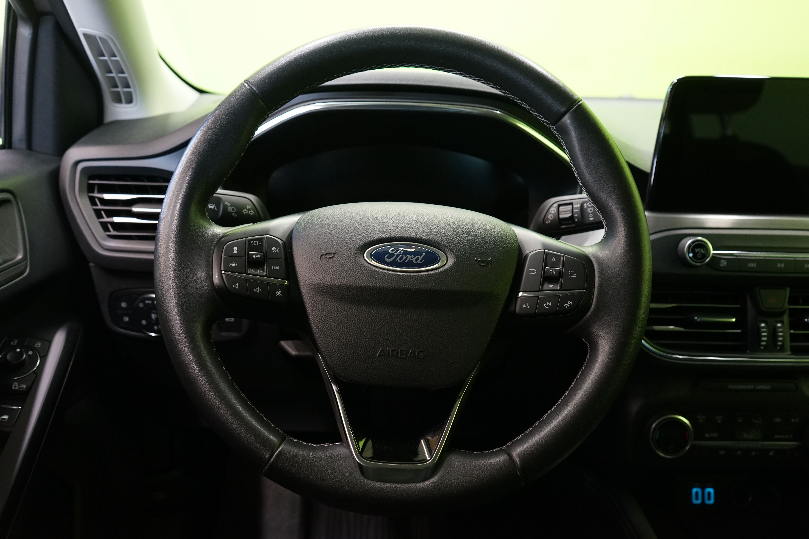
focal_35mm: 29
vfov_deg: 45.0
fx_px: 652
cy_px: 270
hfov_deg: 63.7
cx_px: 404
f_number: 5
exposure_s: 1/20
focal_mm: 29
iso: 2000
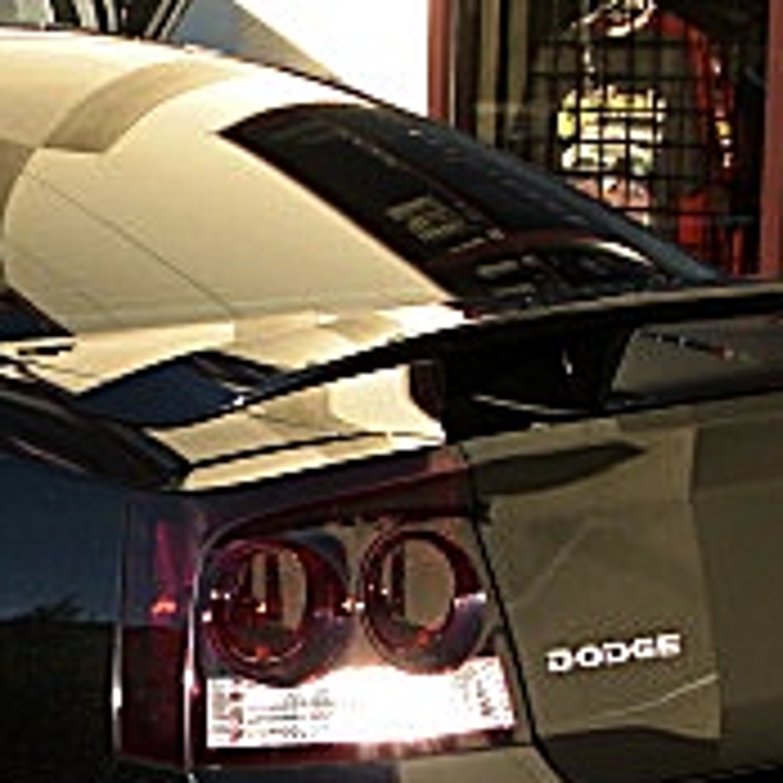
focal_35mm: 117
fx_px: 2994
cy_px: 468
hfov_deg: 14.5
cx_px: -94
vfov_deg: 14.9
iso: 50
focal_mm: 6.3
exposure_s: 1/250
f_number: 2.8
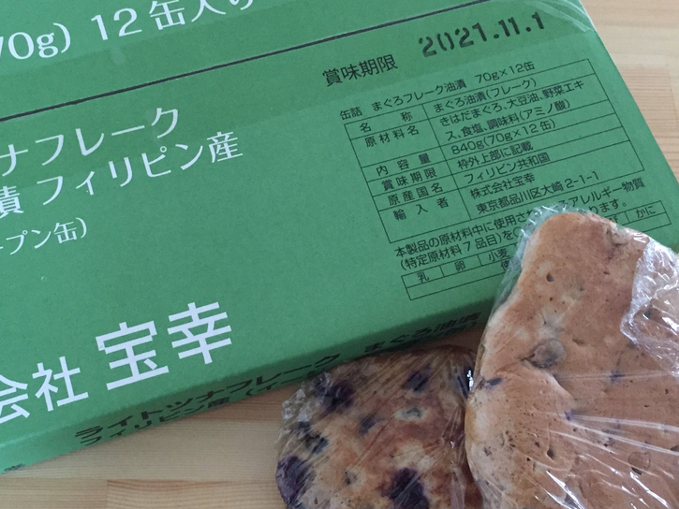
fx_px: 942
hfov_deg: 39.5
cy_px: 219
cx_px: 271
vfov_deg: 30.2
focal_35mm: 48
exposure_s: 1/24
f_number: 2.2
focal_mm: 4.15
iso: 250
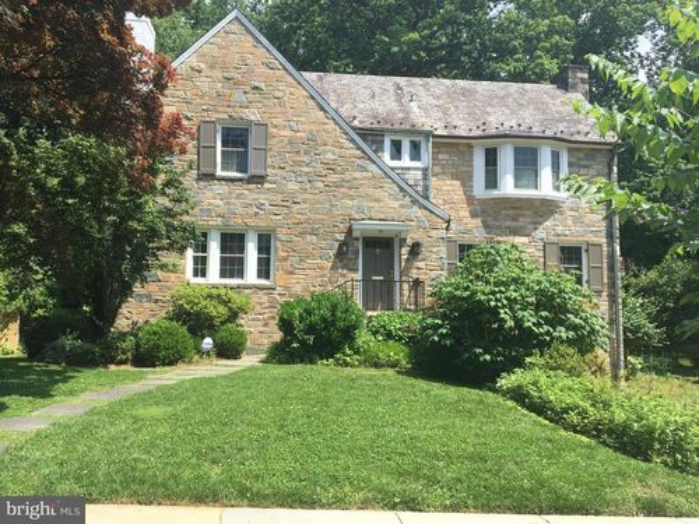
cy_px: 262
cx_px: 350
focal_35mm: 29
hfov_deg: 61.7
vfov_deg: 48.2
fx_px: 586
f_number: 2.2
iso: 25
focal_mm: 4.15
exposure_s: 1/999
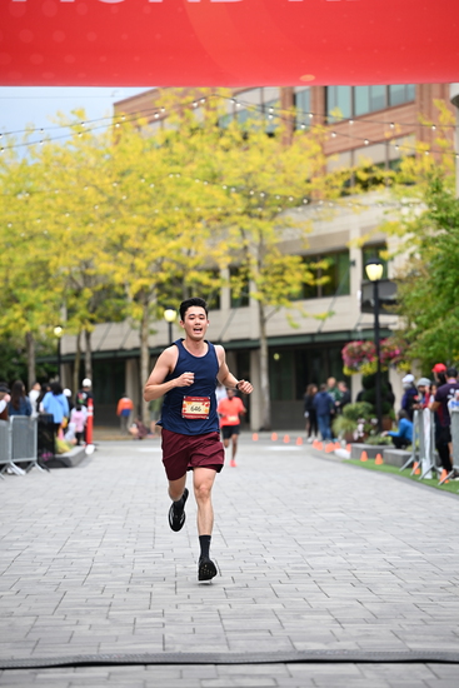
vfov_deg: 18.6
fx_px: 2102
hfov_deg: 12.5
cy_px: 344
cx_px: 230
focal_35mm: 110
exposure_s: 1/2000
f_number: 2.8
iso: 640
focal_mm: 110
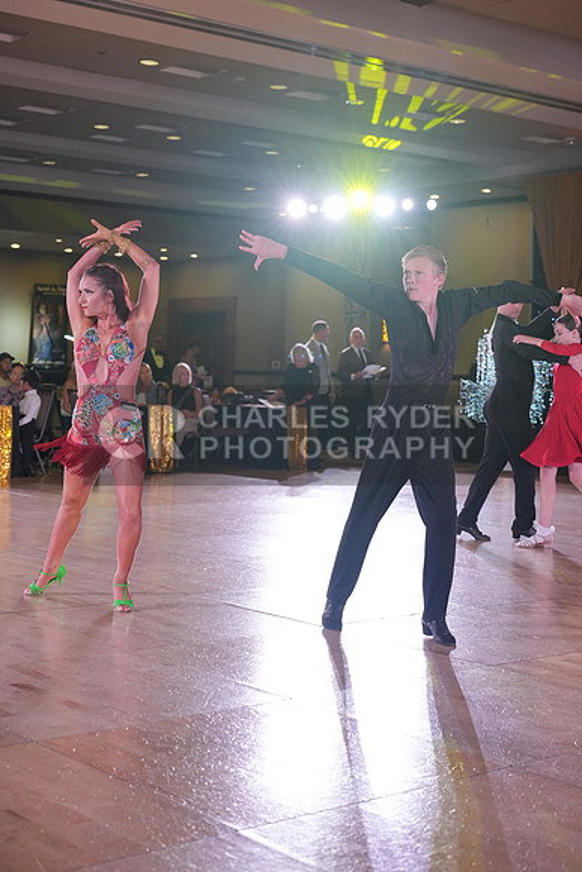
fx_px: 1381
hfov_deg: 23.8
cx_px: 291
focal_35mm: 57
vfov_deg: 35.0
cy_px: 436
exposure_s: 1/500
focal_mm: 57
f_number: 4
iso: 2000
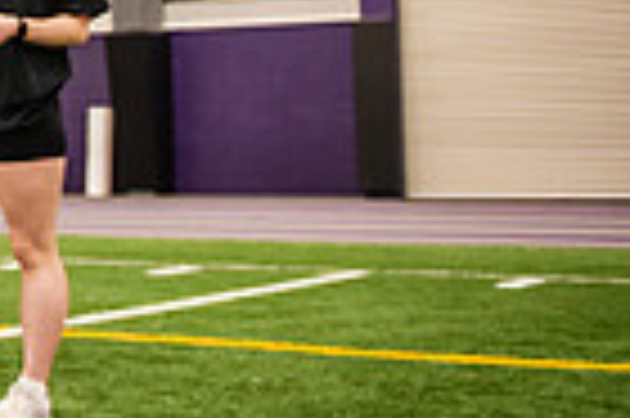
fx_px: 1888
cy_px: 34
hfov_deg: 15.0
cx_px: -670
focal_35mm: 108
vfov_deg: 12.5
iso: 2000
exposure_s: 1/125
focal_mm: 26
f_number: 3.2
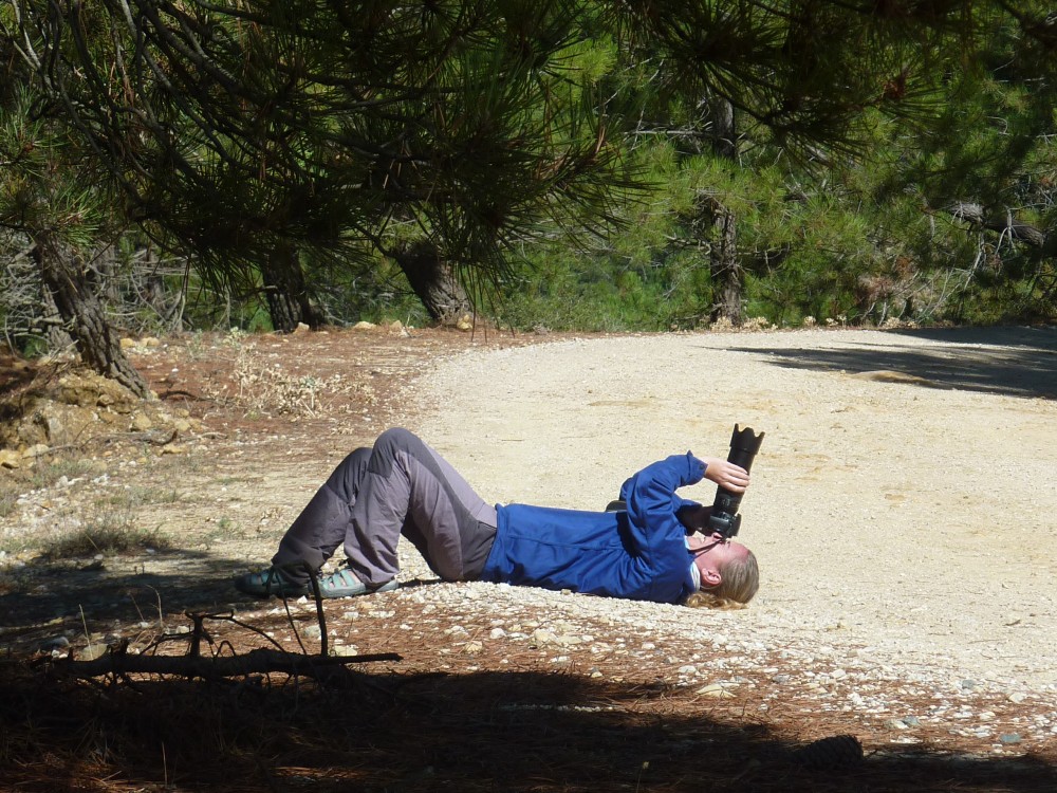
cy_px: 396
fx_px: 6473
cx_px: 528
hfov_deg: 9.3
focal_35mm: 212
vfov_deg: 7.0
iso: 80
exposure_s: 1/500
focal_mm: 24.1
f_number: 5
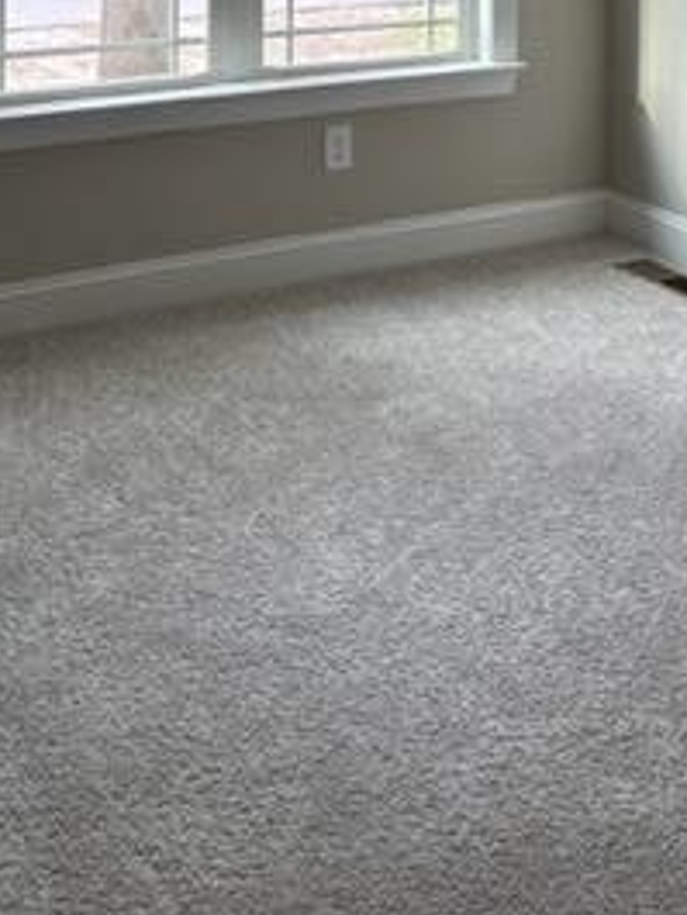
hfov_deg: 25.2
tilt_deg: -4.2
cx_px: 438
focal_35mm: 58
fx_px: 1534
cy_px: -128
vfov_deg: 29.4
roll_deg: -2.1
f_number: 1.78
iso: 160
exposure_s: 1/121
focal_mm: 6.86
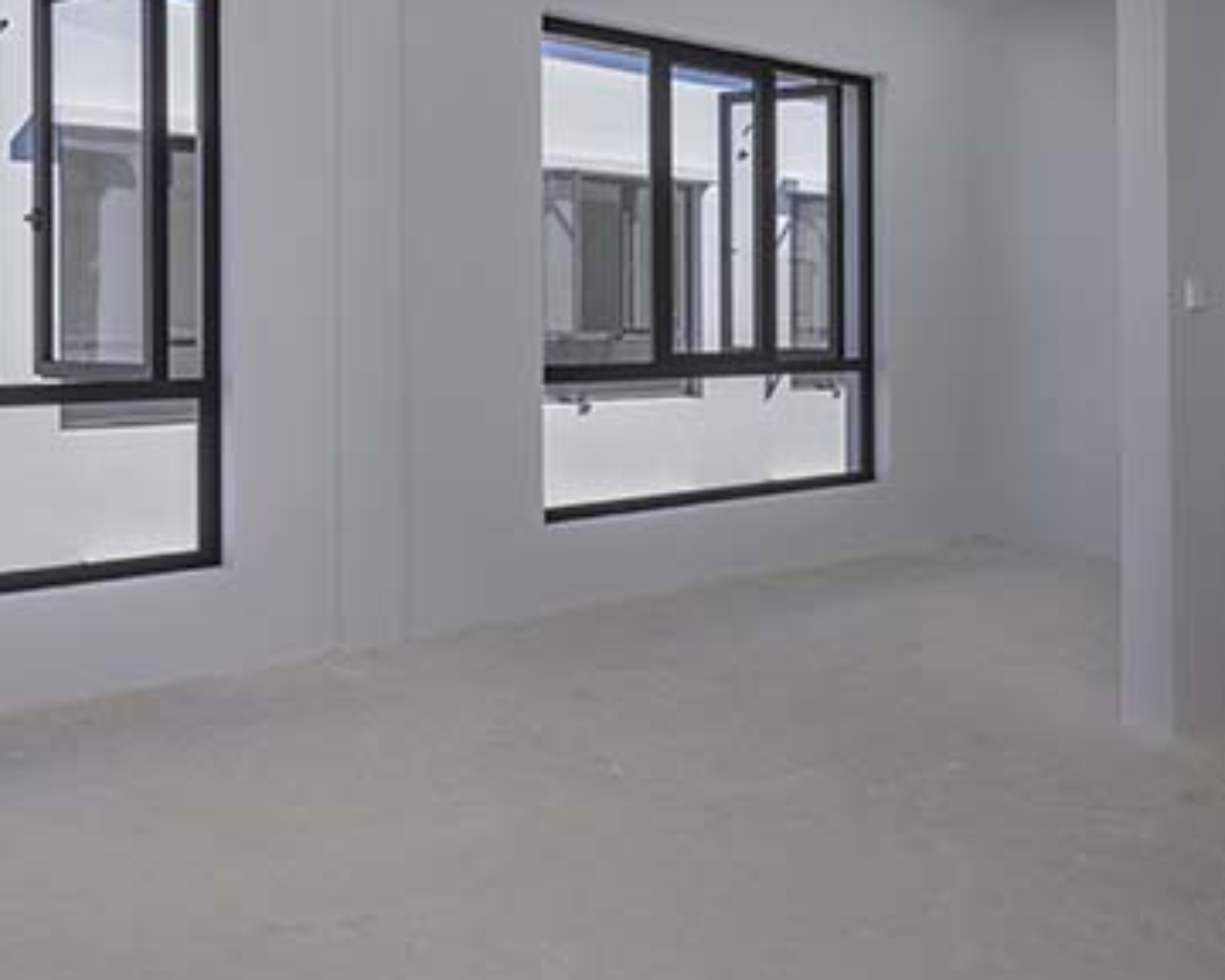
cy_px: 316
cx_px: 595
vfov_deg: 41.6
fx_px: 1269
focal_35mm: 35
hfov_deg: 51.5
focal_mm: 14
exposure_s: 1/100
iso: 64
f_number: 8
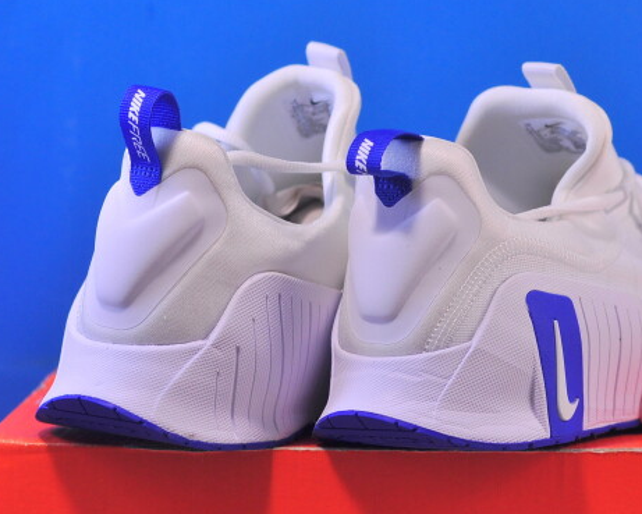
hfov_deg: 15.7
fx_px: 2319
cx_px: 426
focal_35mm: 122
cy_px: 151
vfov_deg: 12.6
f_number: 3.2
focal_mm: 50
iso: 250
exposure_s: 1/250
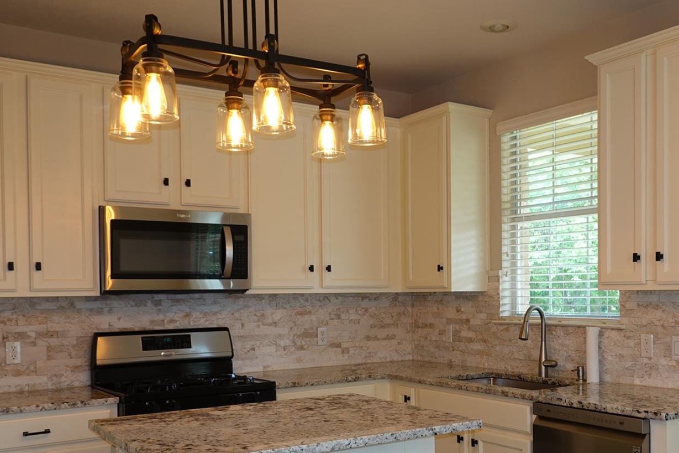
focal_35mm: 40
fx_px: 754
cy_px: 307
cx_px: 419
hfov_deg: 48.1
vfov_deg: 33.1
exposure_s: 1/40
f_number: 2.8
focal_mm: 9
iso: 100
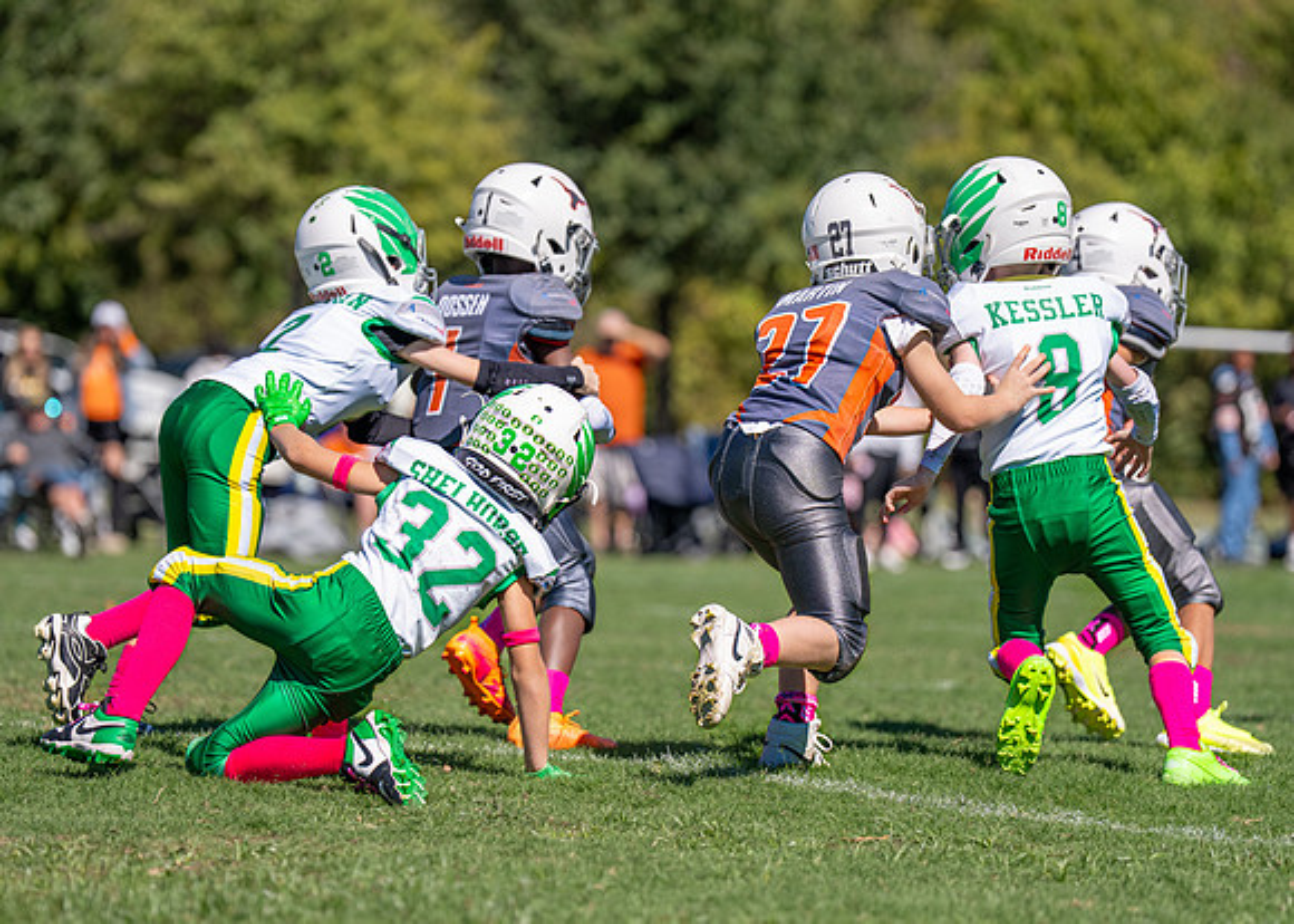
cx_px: 592
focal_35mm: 184
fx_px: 6766
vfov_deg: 7.8
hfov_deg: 10.9
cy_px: 482
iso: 160
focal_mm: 145
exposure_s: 1/4000
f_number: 2.8
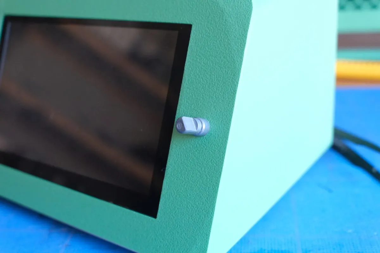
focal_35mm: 48
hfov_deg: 41.1
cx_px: 190
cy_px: 126
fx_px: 507
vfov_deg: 28.1
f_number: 5
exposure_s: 1/125
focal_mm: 32
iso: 5000
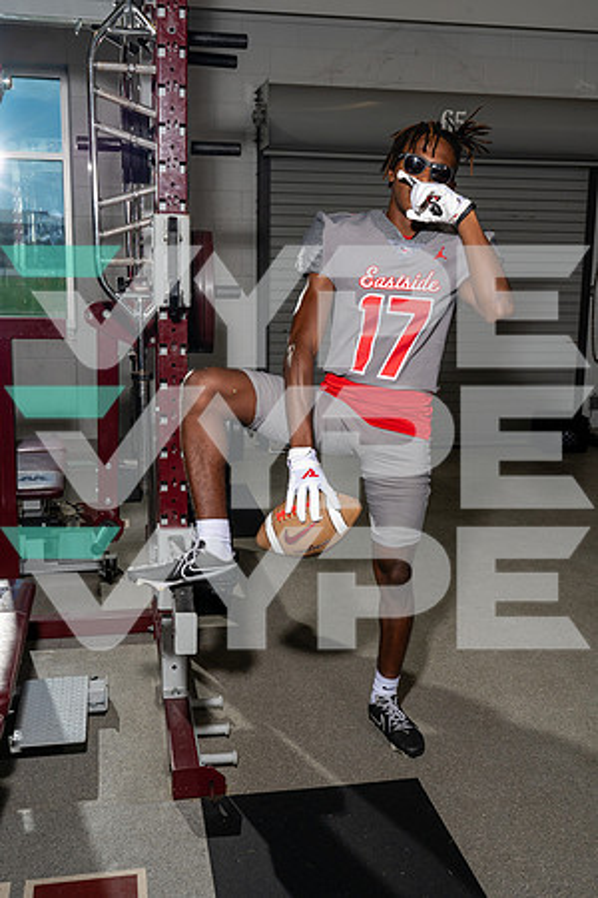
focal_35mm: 37
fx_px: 922
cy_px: 449
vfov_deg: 51.9
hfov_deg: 35.9
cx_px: 299
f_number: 8
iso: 320
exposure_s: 1/250
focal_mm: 37
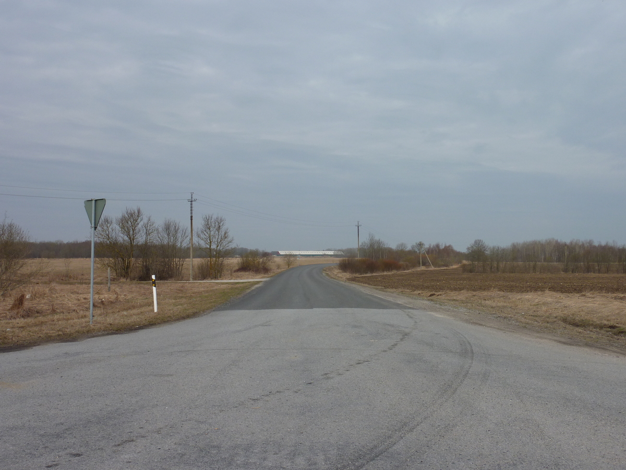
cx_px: 313
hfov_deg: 50.1
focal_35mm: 37
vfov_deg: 38.7
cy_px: 235
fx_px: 669
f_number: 5
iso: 80
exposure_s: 1/500
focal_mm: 6.1
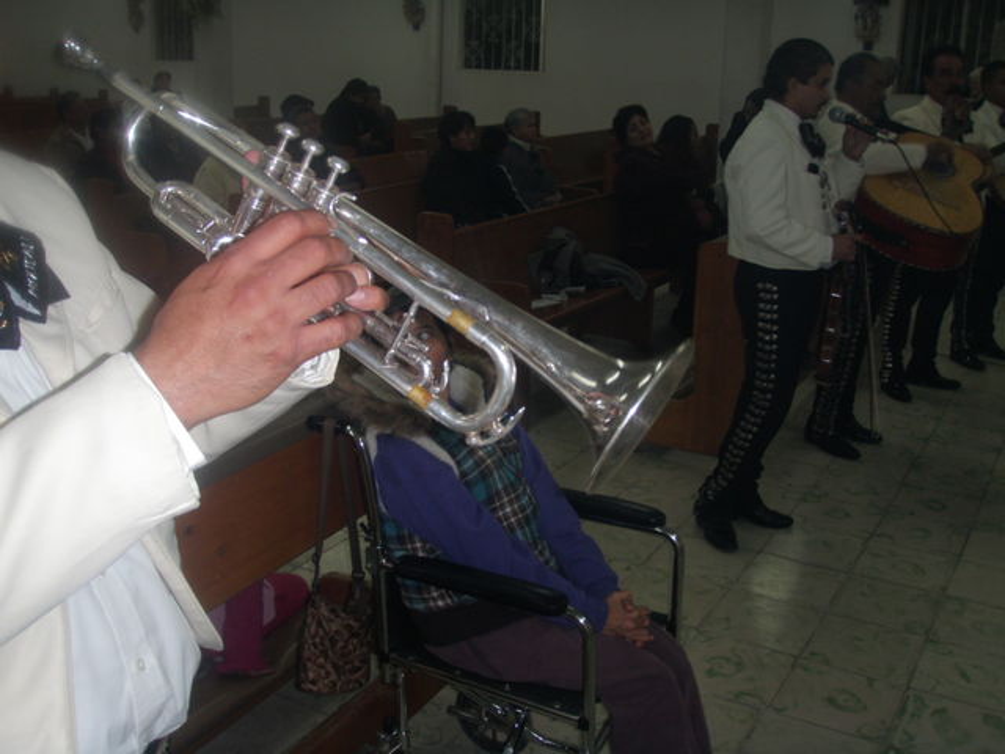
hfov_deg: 49.0
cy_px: 377
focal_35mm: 38
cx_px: 502
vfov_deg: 37.7
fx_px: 1103
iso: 100
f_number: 3.5
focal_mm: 6.7
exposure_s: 1/30
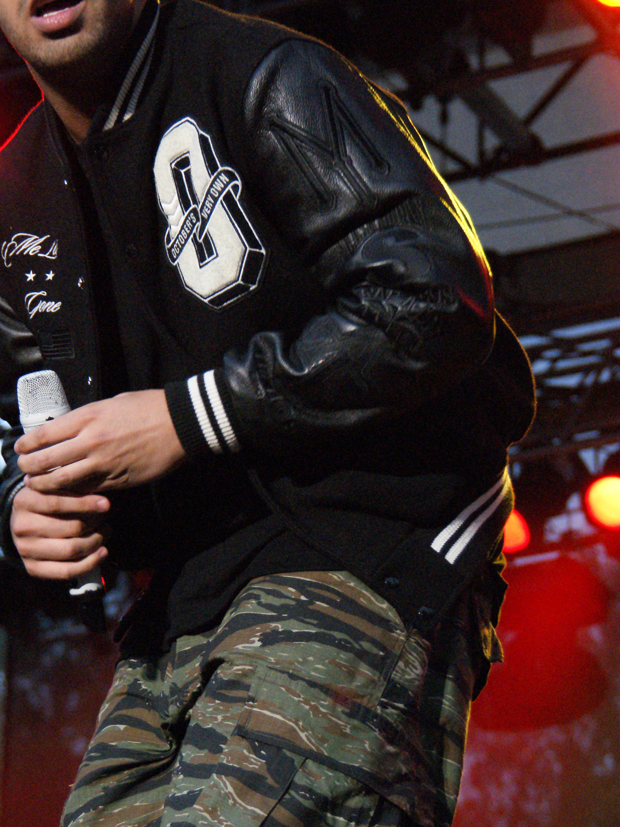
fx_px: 3439
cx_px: 168
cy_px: 417
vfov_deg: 13.7
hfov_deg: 10.3
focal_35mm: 144
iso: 1600
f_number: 5
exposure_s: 1/125
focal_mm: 60
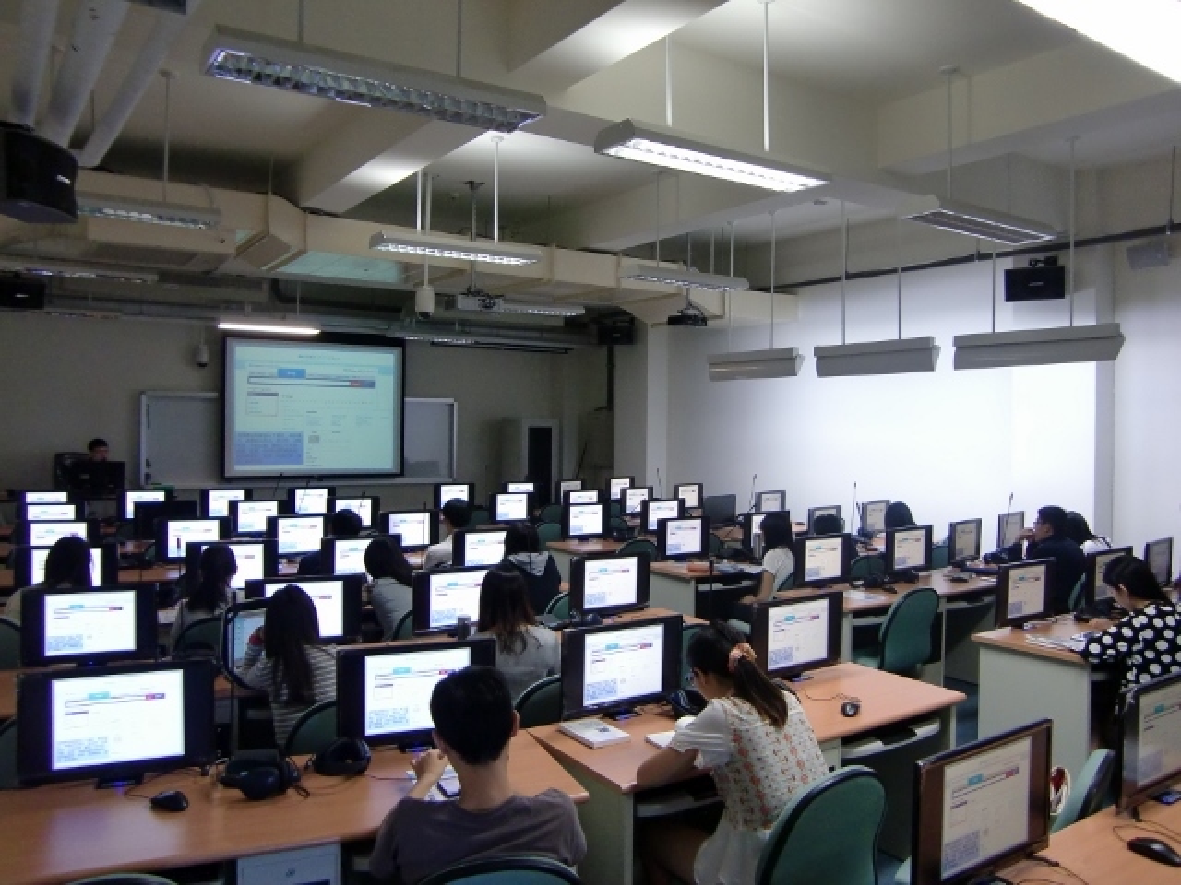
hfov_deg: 63.4
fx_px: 955
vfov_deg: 49.7
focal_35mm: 28
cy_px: 442
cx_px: 590
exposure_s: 1/60
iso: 250
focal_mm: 4.9
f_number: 2.6
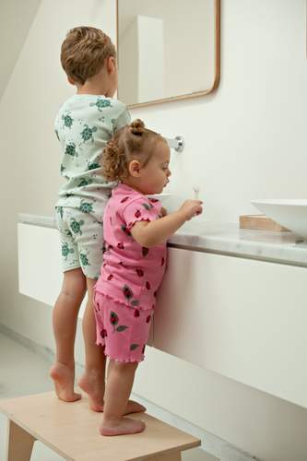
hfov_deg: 27.0
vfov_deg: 39.6
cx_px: 154
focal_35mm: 50
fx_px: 640
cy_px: 230
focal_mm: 50
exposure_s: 1/125
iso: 640
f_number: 3.5
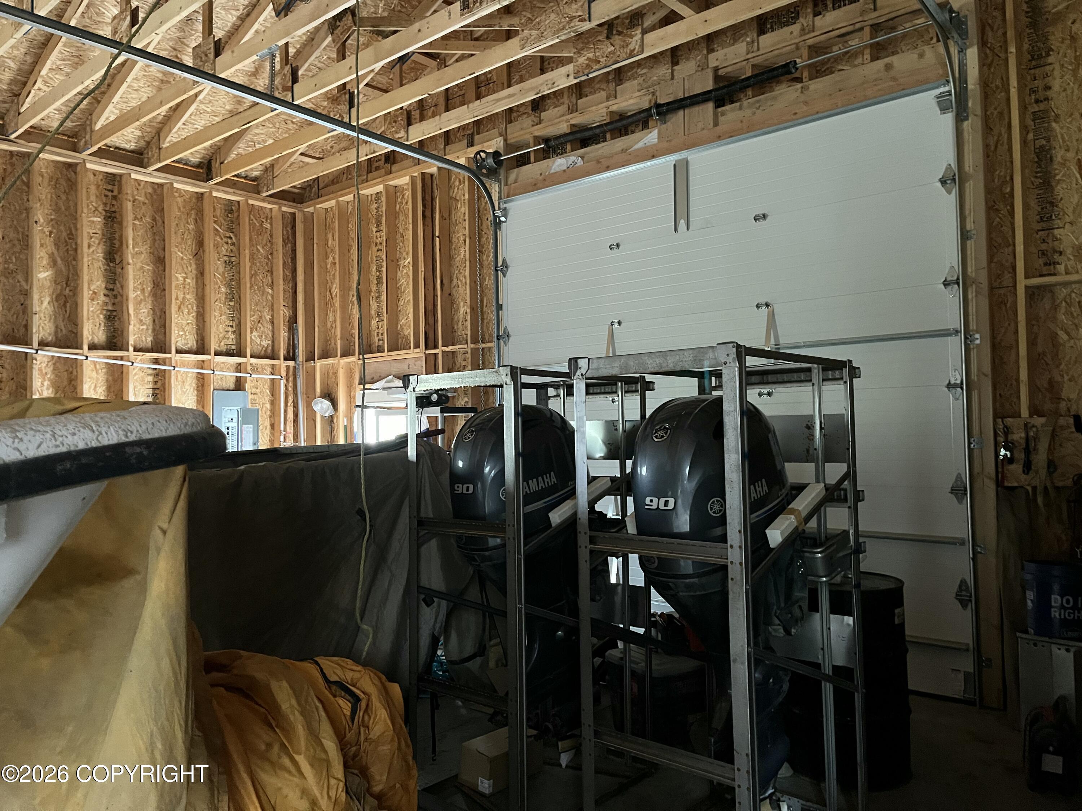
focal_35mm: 26
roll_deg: +0.9
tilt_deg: +0.8
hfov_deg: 67.3
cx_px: 541
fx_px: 813
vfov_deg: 53.1
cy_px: 406
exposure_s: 1/30
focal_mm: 5.1
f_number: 1.6
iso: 640
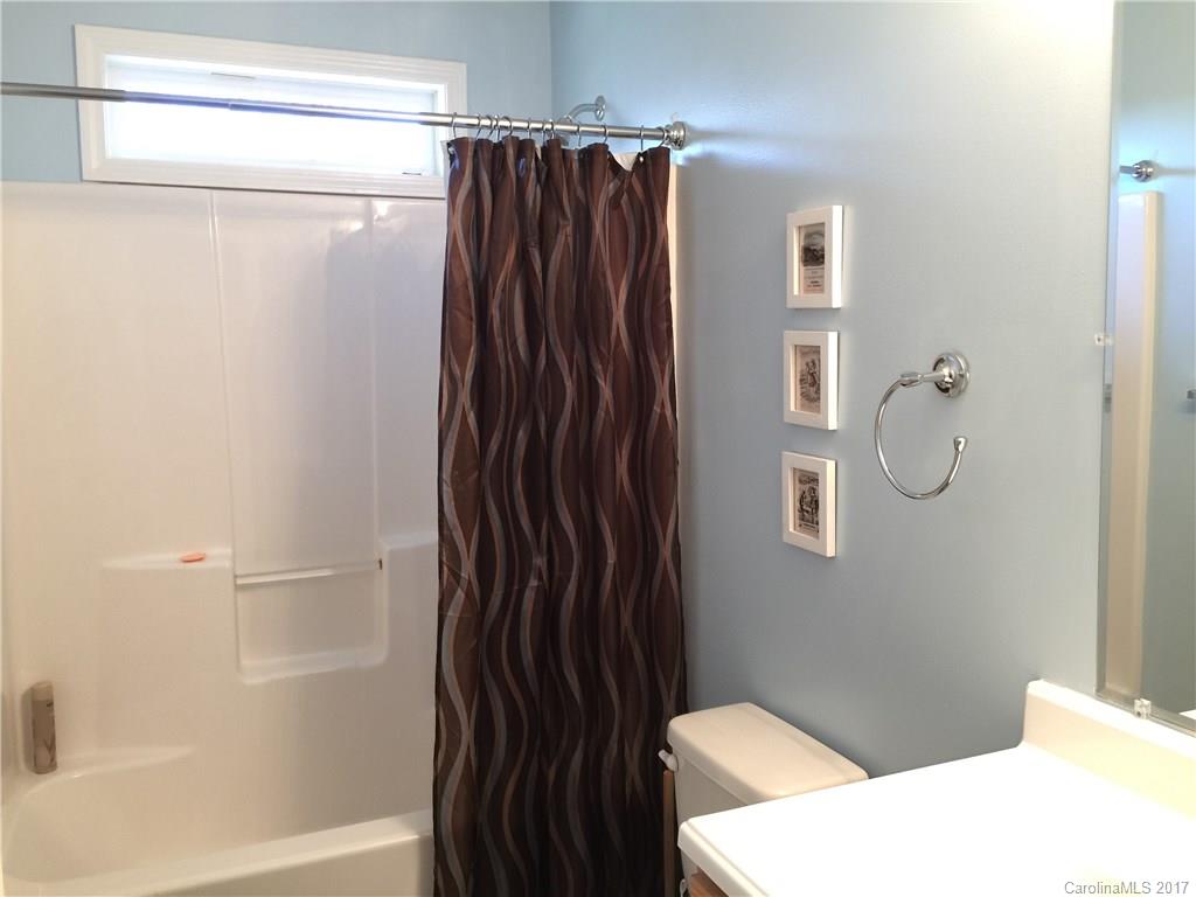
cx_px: 598
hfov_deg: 61.7
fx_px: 1002
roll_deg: -0.5
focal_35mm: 29
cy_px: 448
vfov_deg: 48.2
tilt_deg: -5.9
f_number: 2.2
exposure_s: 1/15
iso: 40
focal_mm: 4.15
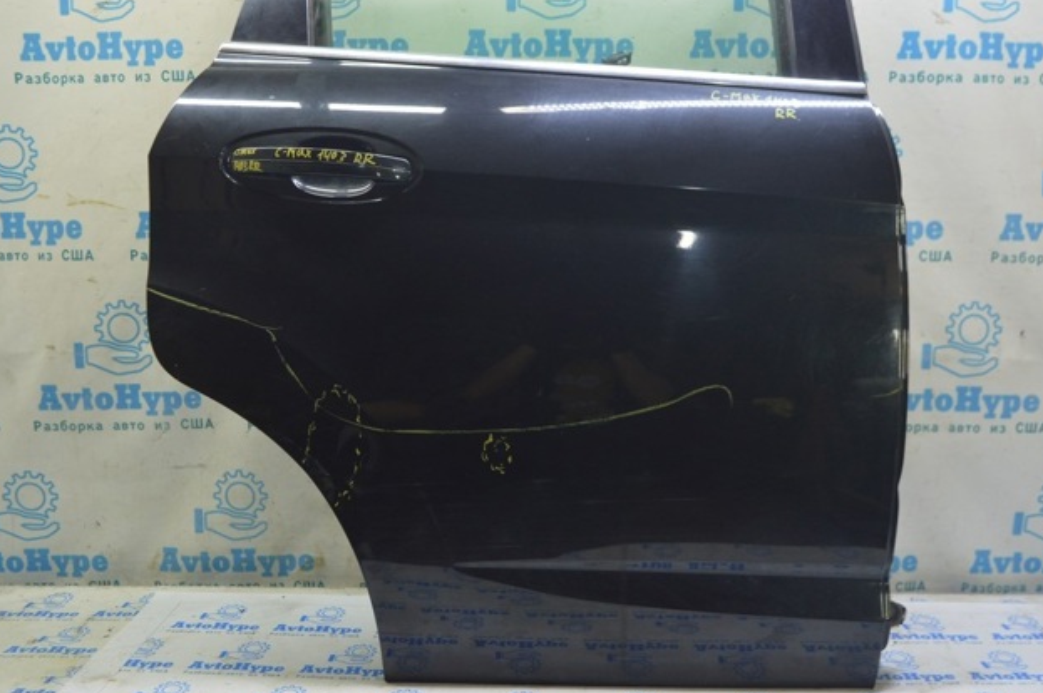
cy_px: 349
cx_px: 532
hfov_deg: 51.9
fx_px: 1071
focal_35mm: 37
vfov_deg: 35.9
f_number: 5.6
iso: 400
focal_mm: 24
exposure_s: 1/20
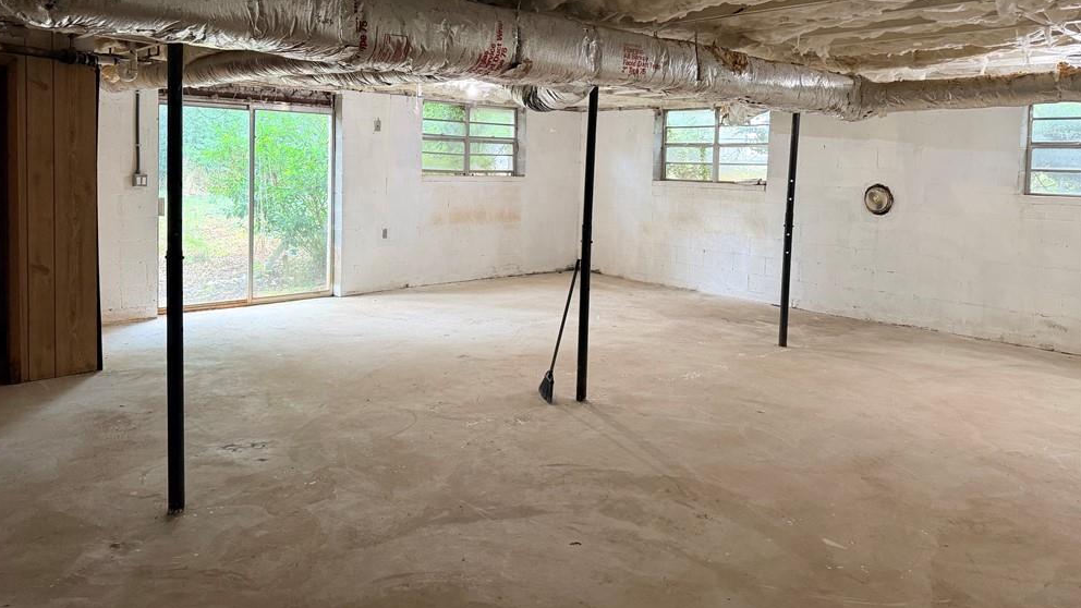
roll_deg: -1.5
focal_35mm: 27
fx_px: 774
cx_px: 530
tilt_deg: -3.7
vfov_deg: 42.3
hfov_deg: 69.9
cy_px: 204
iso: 320
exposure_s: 1/60
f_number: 1.78
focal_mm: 6.76
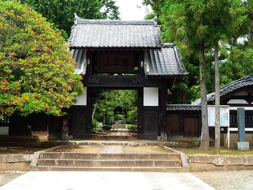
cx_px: 126
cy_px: 95
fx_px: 365
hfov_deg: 38.2
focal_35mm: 50
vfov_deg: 29.1
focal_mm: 8.8
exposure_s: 1/100
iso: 100
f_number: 4.9
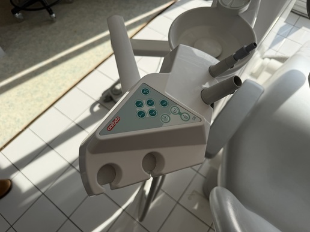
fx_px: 215
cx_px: 155
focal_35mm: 24
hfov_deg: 71.6
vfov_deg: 56.8
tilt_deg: -59.7
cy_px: 116
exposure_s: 1/2299
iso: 80
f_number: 1.78
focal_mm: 6.76
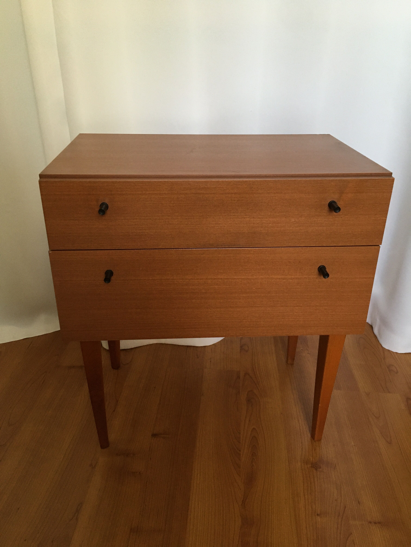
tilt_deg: -26.5
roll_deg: -1.0
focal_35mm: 29
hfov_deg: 48.2
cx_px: 206
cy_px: 274
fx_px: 459
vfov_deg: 61.7
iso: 200
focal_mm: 4.15
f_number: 2.2
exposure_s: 1/33
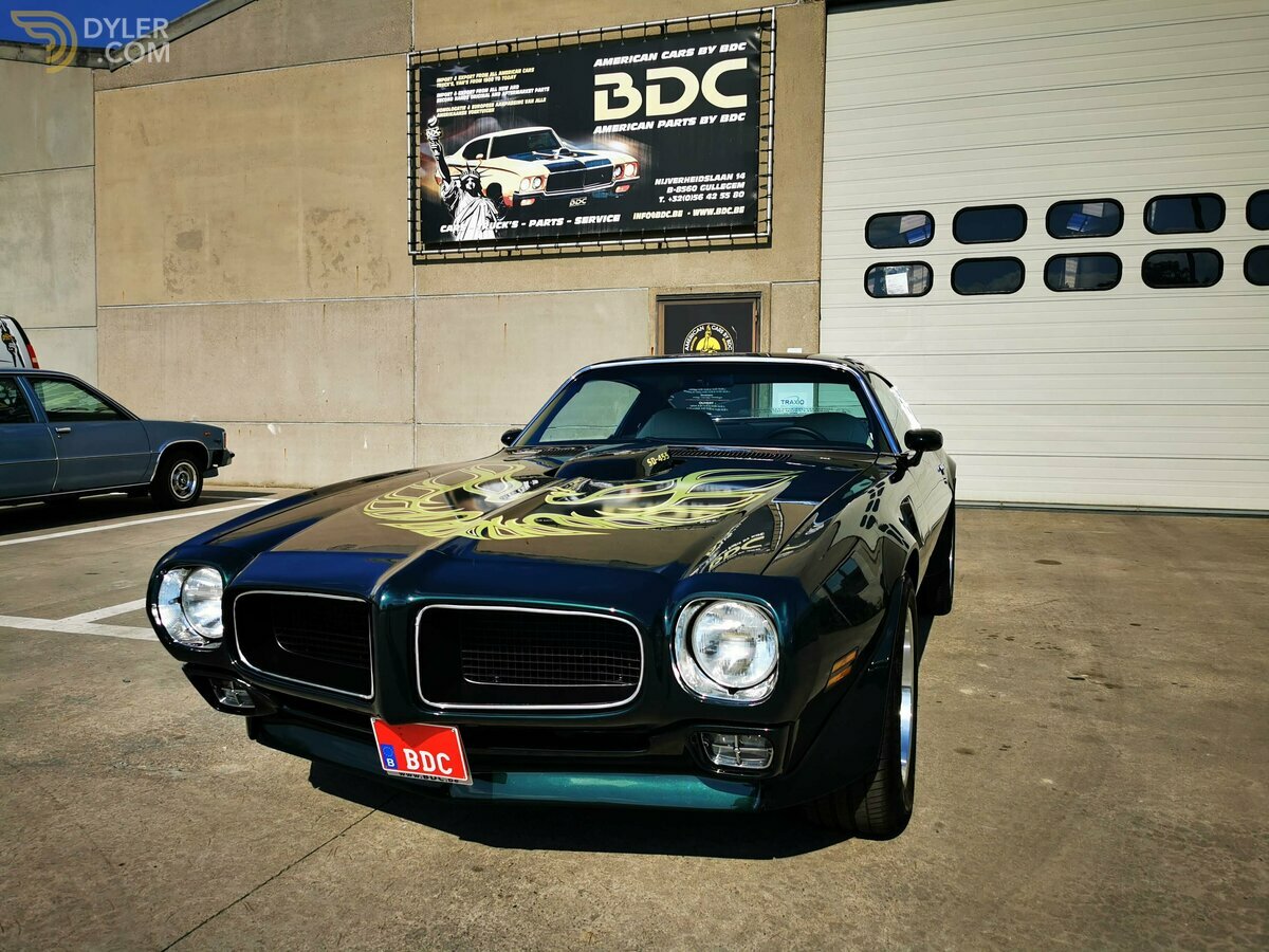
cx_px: 634
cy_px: 476
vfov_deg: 51.4
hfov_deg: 65.3
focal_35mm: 27
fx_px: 990
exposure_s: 1/5952
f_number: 1.6
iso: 50
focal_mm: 5.56
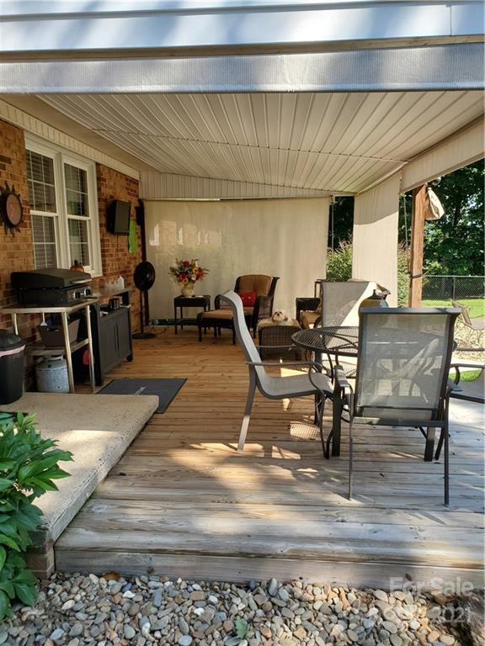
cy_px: 323
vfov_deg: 67.3
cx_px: 242
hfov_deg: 53.1
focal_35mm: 26
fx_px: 486
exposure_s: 1/387
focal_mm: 4.3
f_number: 2.4
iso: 50
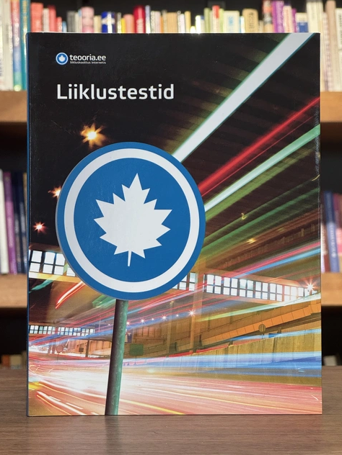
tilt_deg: +1.0
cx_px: 177
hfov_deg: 17.8
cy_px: 223
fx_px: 1093
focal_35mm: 83
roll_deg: +0.3
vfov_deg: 23.6
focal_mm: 9
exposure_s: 1/99
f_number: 2.8
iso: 200
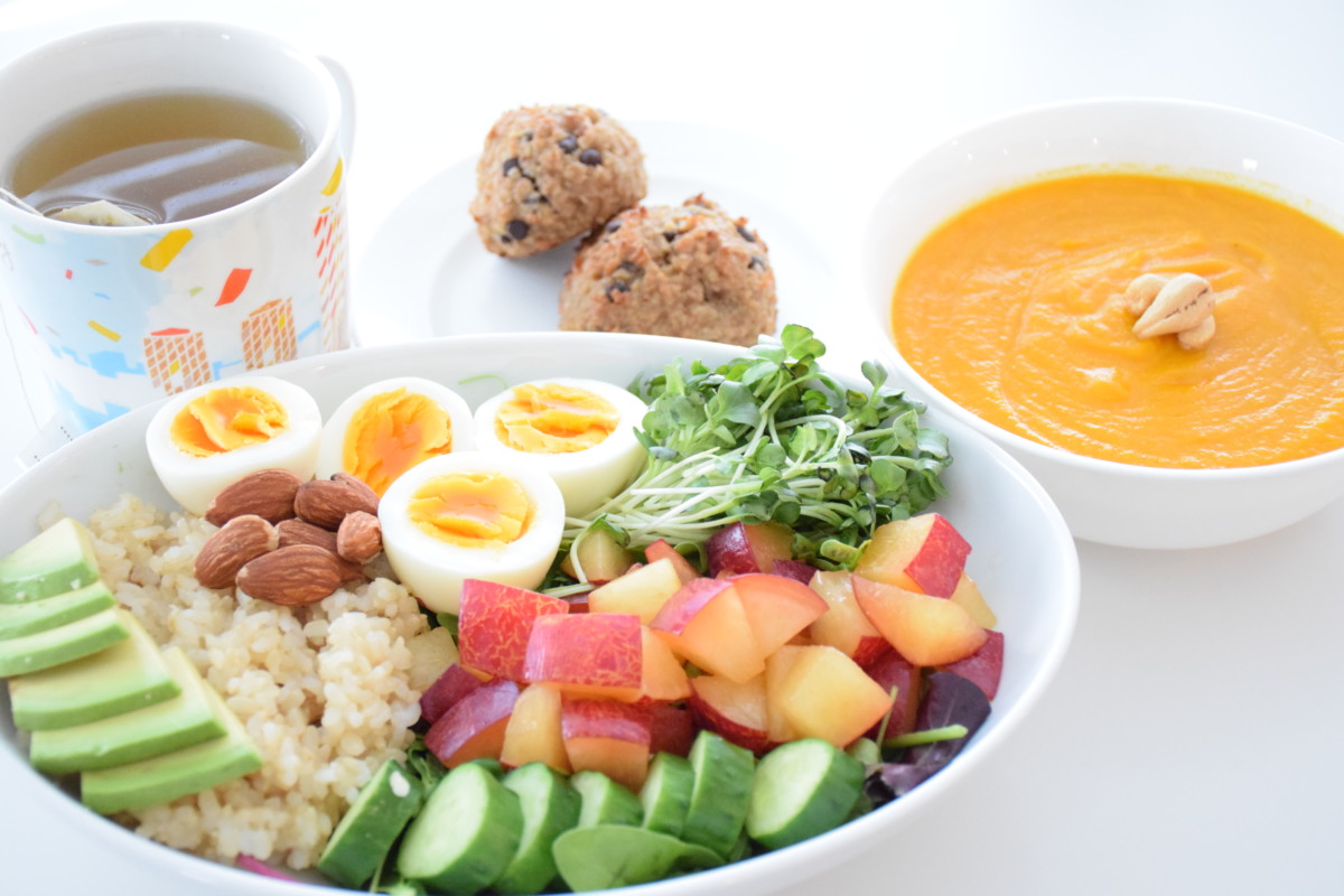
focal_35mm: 63
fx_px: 2352
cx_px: 672
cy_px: 448
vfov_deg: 21.6
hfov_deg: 31.9
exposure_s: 1/160
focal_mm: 42
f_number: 4.5
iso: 5000
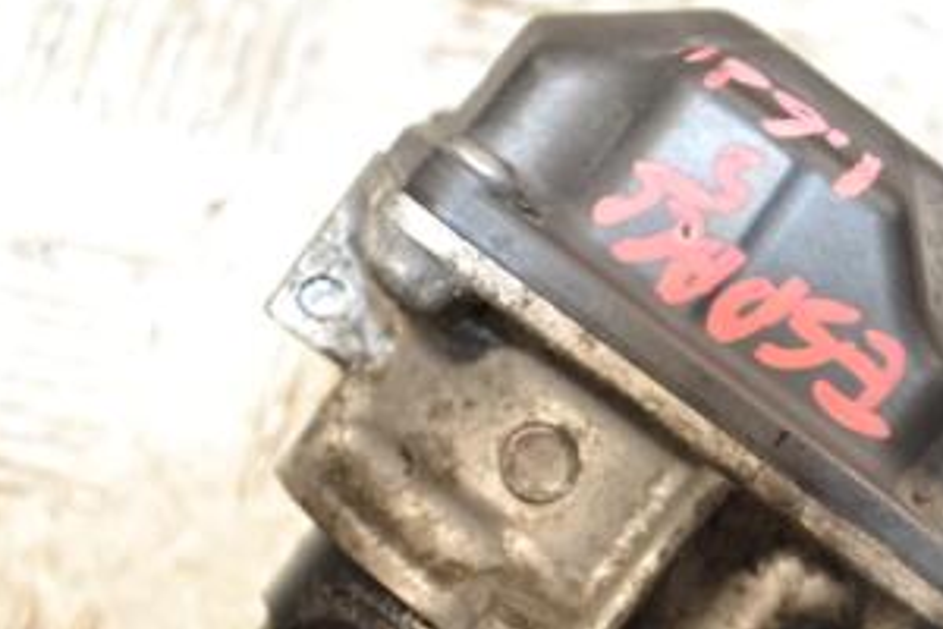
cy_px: 607
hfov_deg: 11.0
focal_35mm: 186
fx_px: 4872
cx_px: 767
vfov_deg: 7.4
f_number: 5.3
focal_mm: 62
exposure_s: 1/80
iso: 800
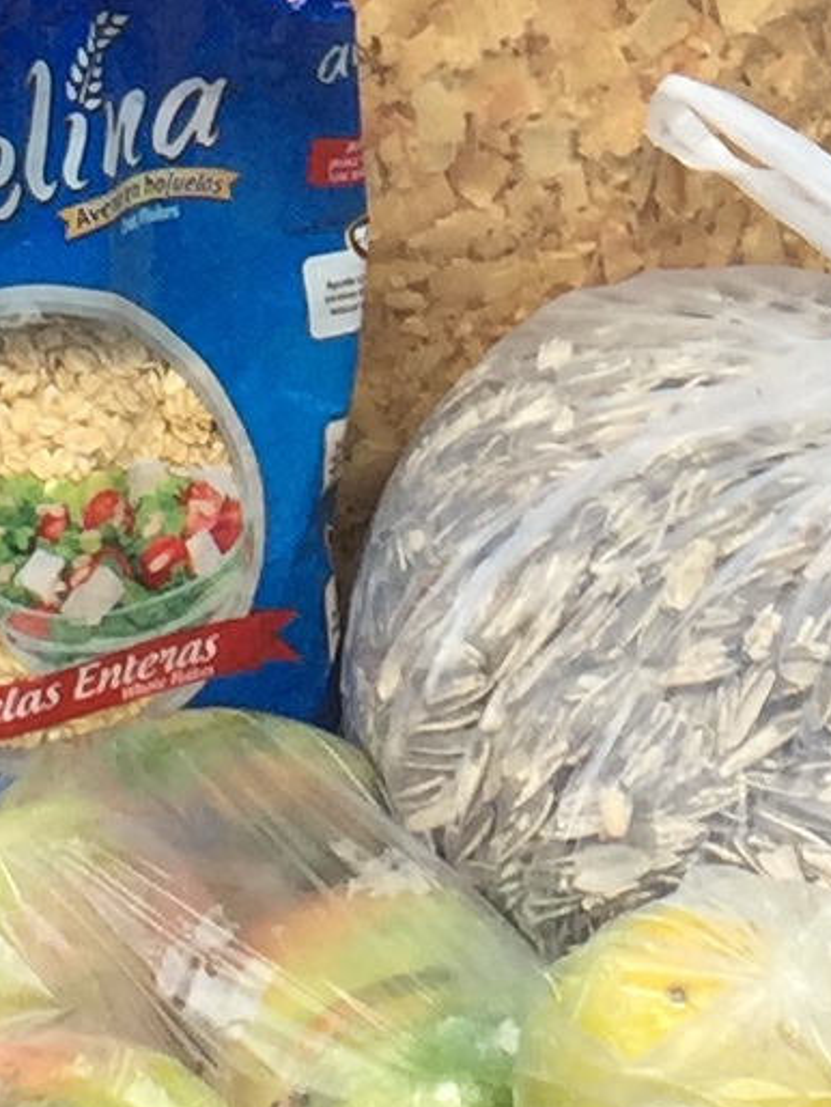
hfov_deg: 8.0
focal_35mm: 184
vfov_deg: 10.3
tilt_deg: -12.0
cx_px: 840
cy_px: -726
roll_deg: -0.8
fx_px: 5885
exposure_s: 1/501
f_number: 2.2
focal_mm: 4.15
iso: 32
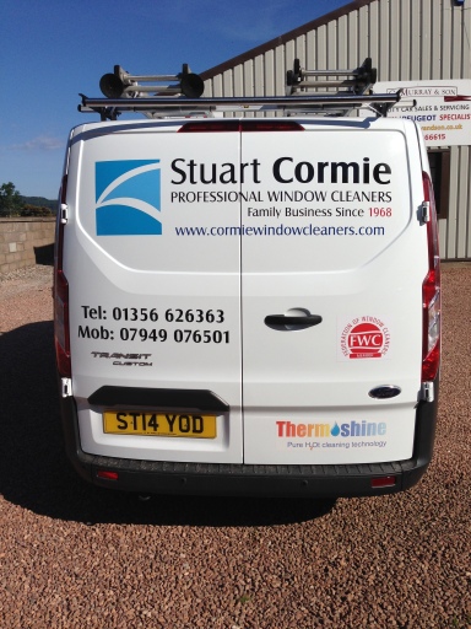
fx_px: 599
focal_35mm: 33
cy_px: 314
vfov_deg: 55.4
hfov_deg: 42.9
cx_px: 236
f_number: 2.4
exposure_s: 1/3623
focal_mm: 4.12
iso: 50
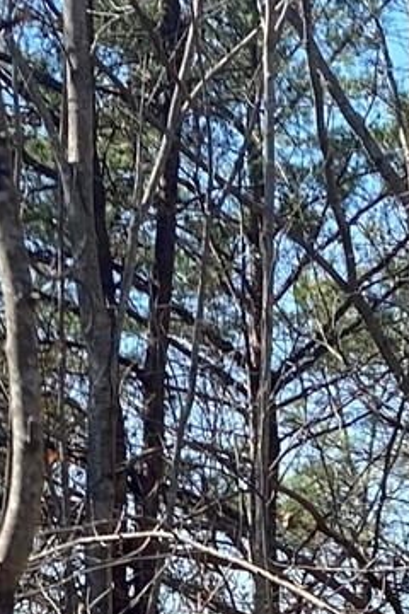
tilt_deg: -2.9
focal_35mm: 154
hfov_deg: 8.9
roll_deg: -0.1
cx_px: 123
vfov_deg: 12.7
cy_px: 912
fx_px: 2624
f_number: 1.8
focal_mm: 4.25
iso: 32
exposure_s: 1/799
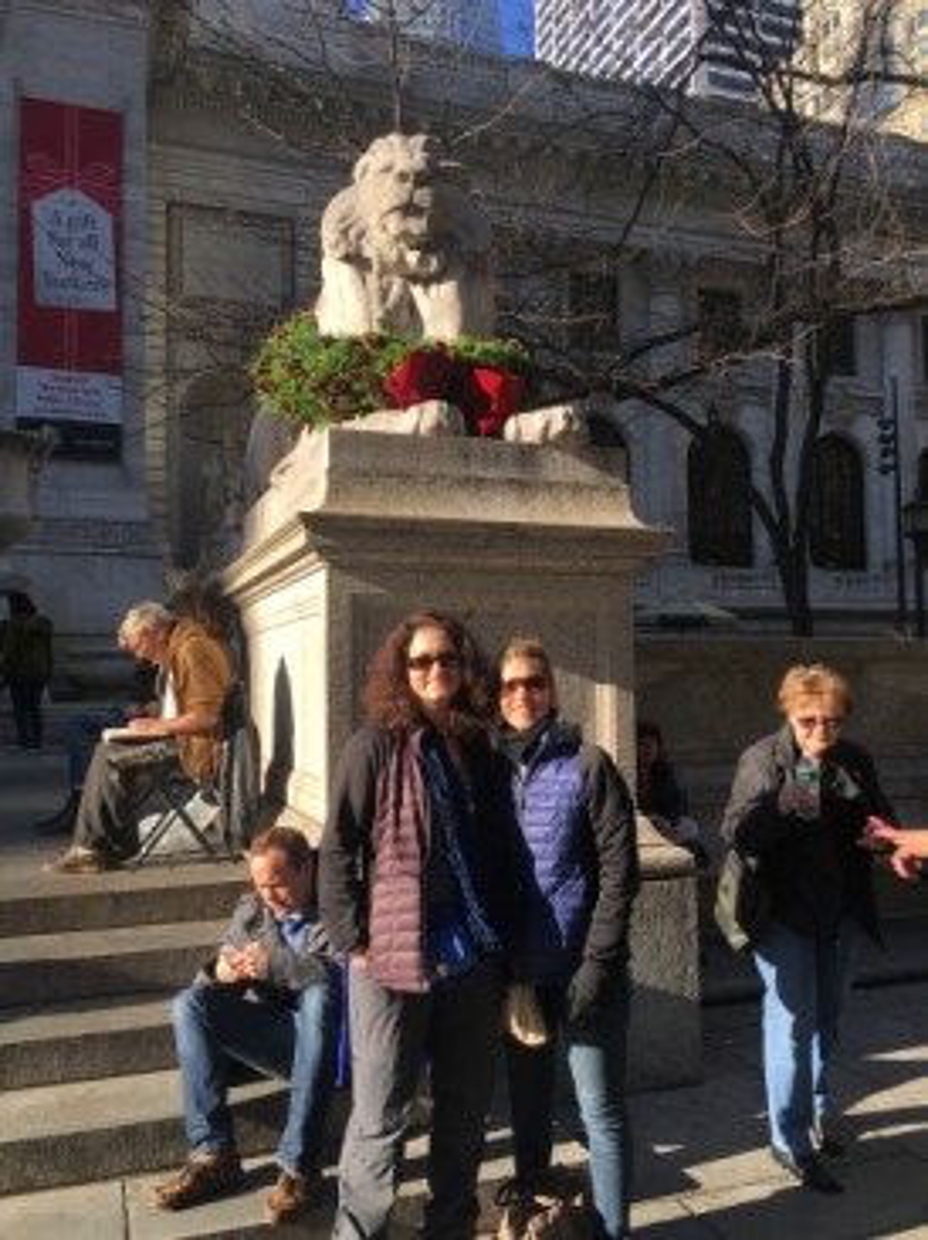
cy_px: 620
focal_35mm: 29
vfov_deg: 61.7
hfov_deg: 48.2
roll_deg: +1.6
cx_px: 464
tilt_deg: +3.4
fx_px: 1038
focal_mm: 4.15
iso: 25
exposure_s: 1/668
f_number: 2.2
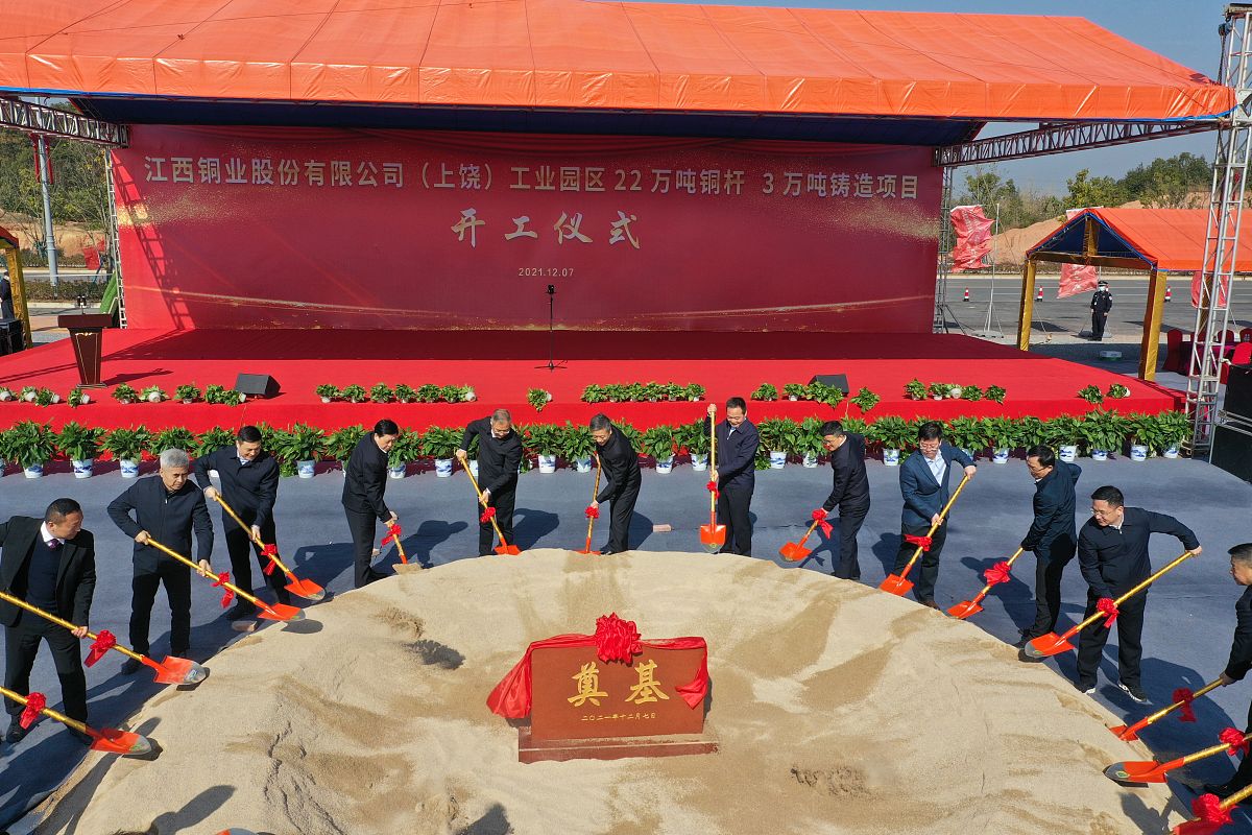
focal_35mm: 28
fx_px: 974
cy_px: 418
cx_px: 626
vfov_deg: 46.4
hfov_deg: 65.5
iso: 100
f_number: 6.3
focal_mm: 10.26
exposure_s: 1/500
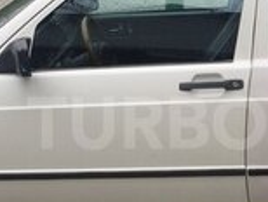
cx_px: 205
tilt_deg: -12.5
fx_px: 962
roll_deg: -1.7
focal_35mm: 124
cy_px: 123
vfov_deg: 12.0
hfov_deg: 15.8
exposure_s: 1/719
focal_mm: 4.15
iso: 32
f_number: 2.2
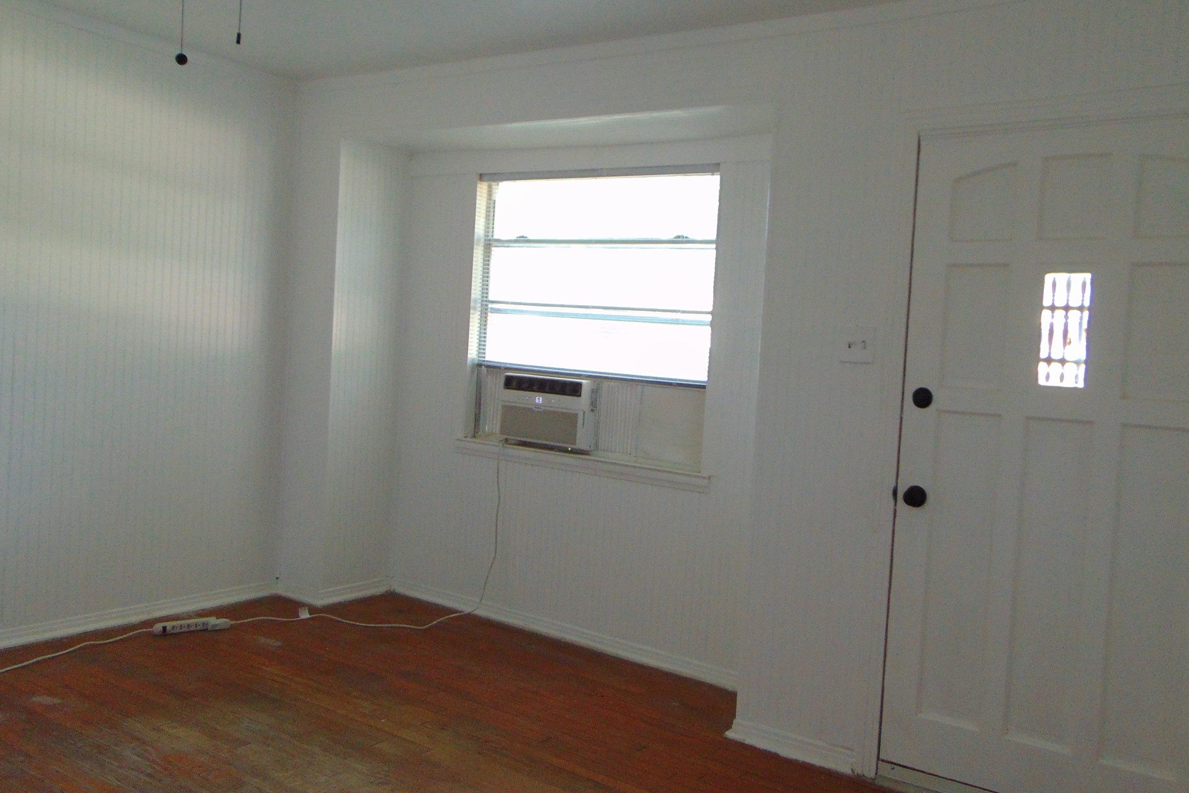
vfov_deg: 45.0
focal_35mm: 29
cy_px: 388
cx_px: 641
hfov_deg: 63.6
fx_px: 958
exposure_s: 1/30
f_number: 3
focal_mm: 4.5
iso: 250
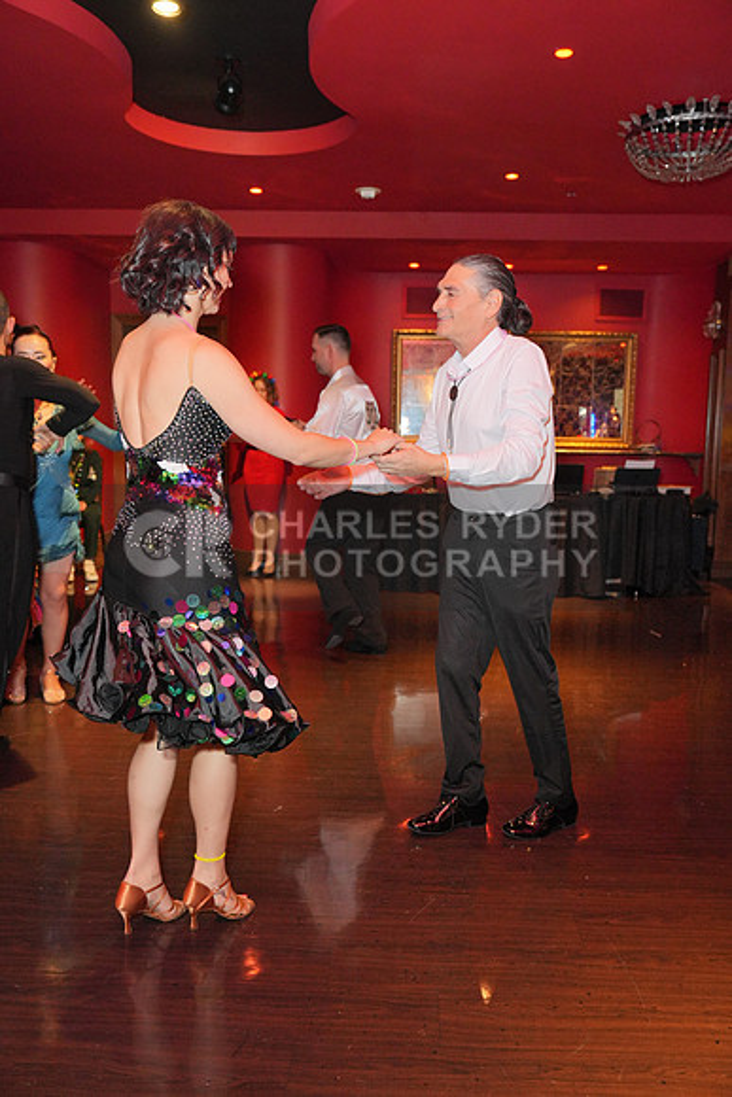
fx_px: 945
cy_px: 548
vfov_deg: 60.3
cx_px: 366
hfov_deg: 42.3
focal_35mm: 31
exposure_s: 1/200
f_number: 4
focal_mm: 31
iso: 4000
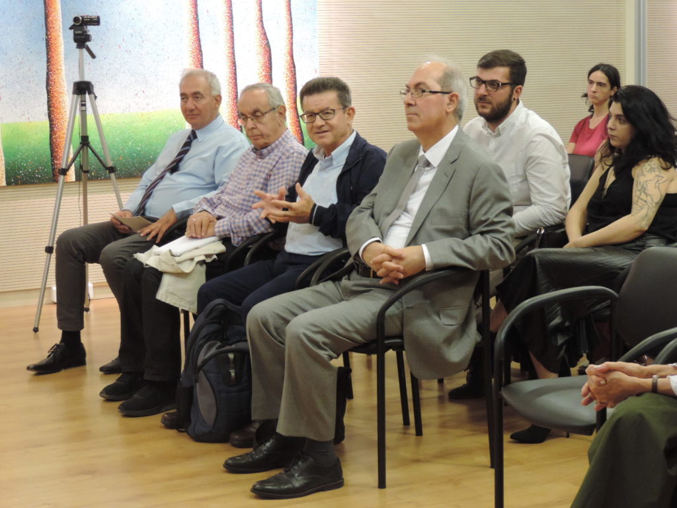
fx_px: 1467
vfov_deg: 19.6
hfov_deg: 26.0
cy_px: 254
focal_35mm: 75
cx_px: 338
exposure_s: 1/20
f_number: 3.9
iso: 800
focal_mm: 13.3
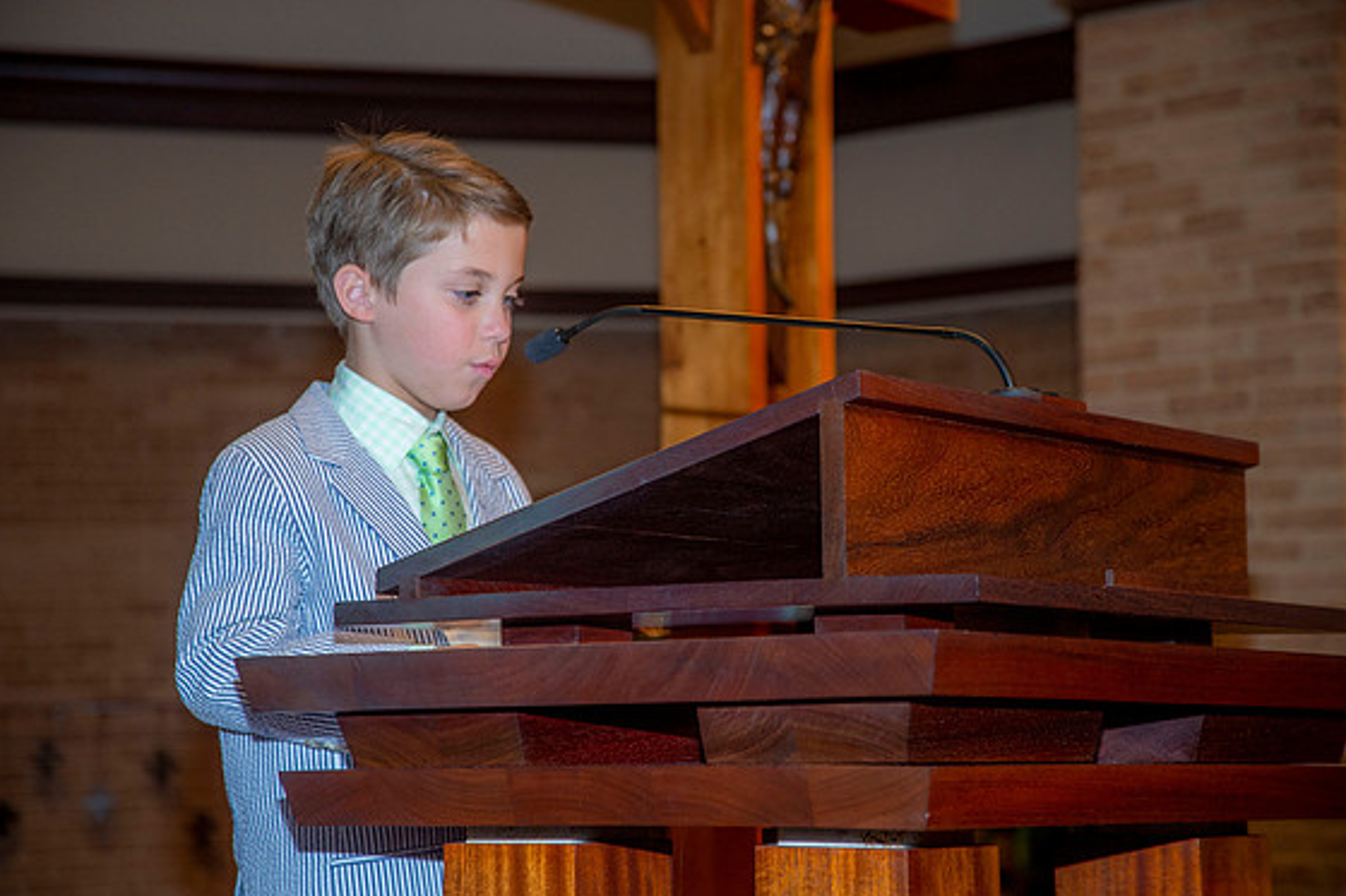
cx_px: 656
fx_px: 3289
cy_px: 447
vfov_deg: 15.5
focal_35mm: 88
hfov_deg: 23.1
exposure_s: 1/200
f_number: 5.6
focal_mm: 85
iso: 1600
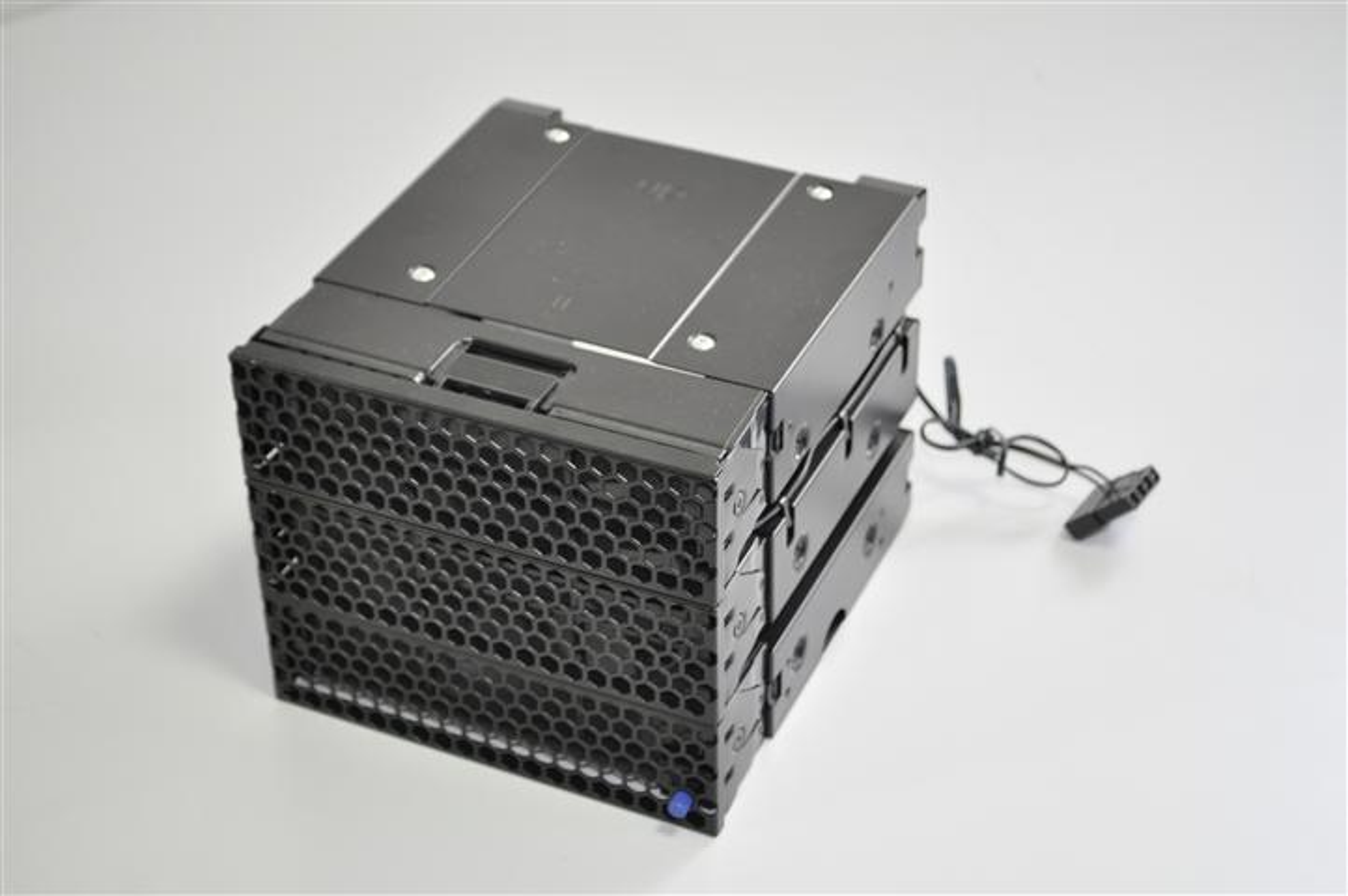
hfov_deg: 29.3
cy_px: 448
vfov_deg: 19.7
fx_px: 2581
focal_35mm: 69
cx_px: 674
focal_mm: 46
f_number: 5.3
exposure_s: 1/60
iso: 800
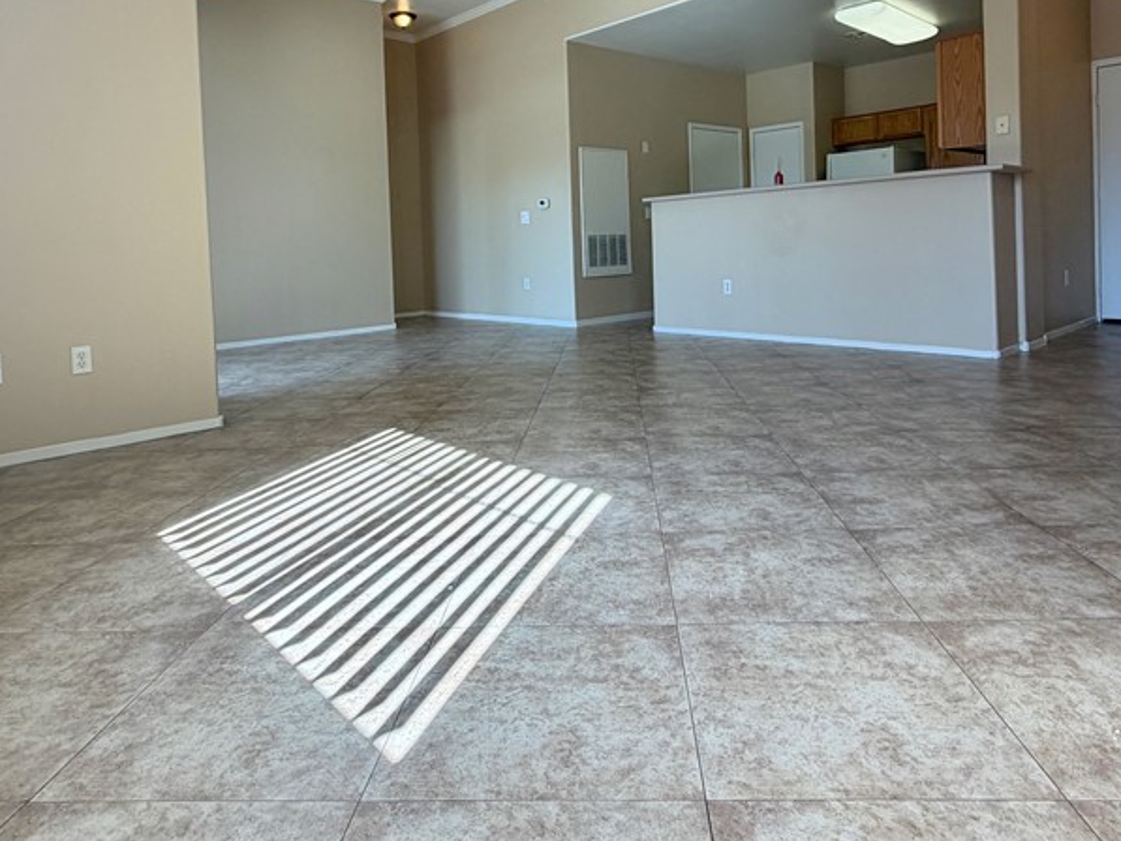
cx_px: 582
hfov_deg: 71.6
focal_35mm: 24
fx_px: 777
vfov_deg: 55.2
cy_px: 257
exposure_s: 1/120
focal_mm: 2.22
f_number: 2.2
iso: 80
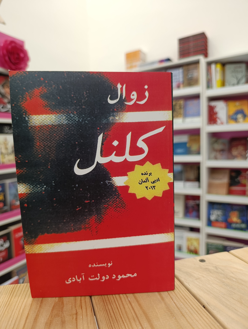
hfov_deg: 59.0
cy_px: 164
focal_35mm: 23
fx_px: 219
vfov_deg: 73.8
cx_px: 124
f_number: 1.65
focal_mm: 6.11
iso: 761
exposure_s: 1/100
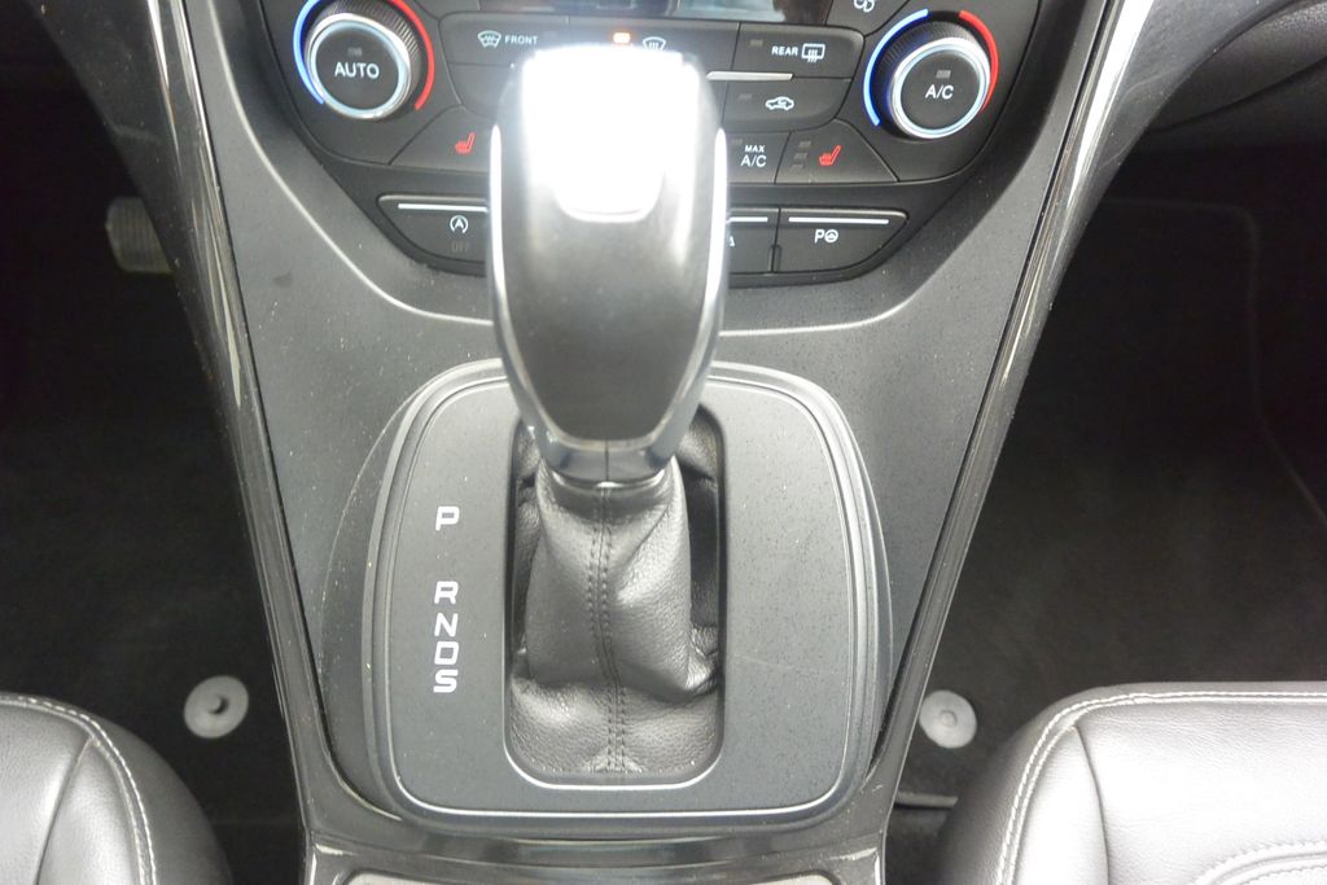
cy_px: 442
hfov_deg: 67.4
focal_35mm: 27
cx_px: 664
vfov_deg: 47.9
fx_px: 995
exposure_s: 1/30
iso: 1400
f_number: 3.5
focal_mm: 10
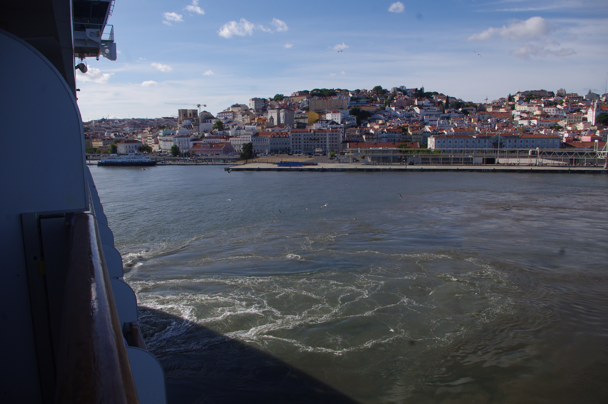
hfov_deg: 67.4
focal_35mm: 27
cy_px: 202
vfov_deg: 47.8
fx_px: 455
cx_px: 304
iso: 200
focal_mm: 18
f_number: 8
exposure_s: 1/640
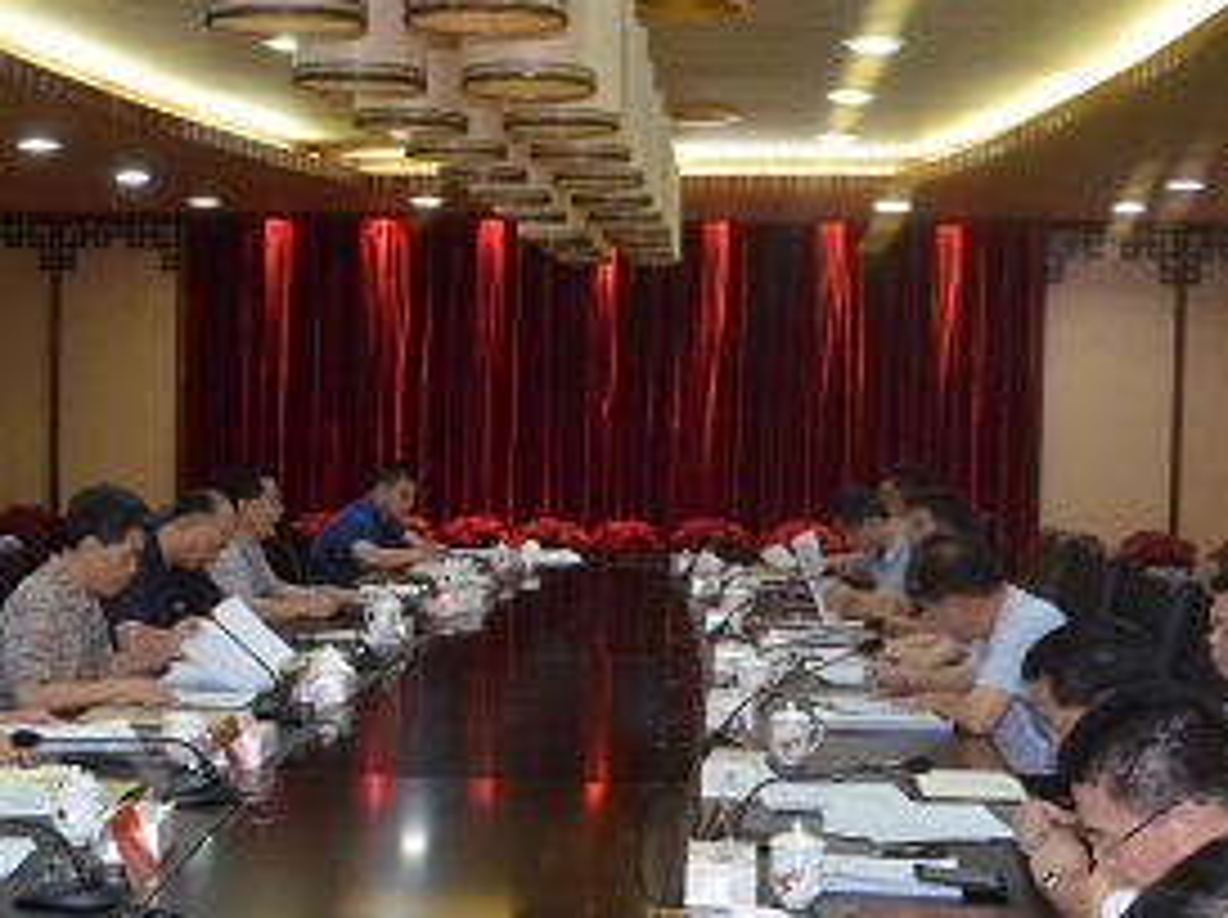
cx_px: 450
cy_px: 493
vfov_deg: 25.6
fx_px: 2019
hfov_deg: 33.6
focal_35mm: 57
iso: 1600
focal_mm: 18
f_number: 5.6
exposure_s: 1/60
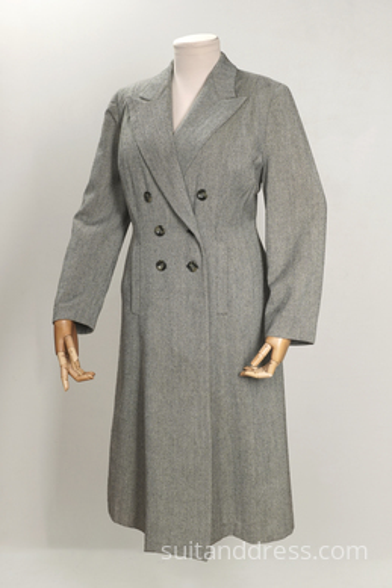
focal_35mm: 48
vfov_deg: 41.1
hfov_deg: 28.1
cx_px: 196
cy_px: 294
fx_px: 785
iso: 400
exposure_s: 1/40
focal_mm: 32
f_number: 6.3
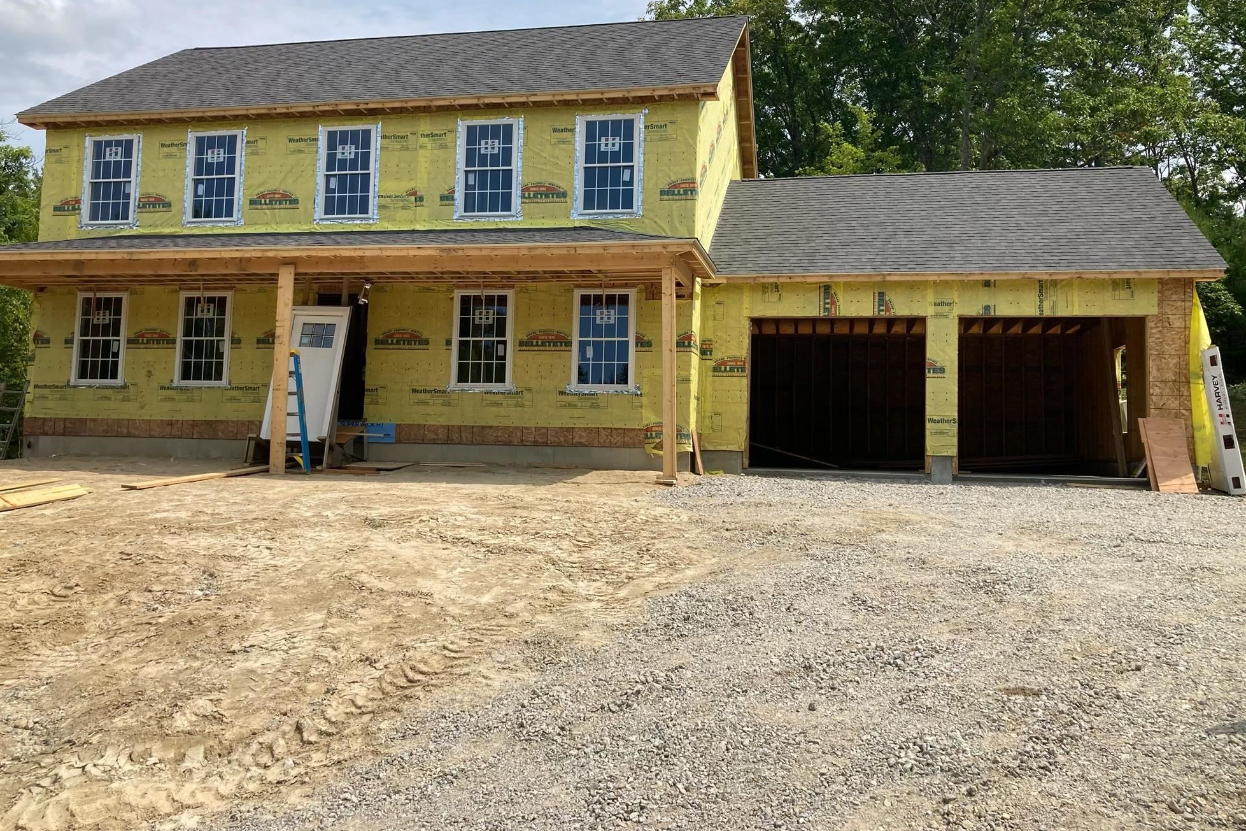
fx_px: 1038
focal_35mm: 30
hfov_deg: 61.9
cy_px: 363
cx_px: 615
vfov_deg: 43.5
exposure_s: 1/2525
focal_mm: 3.99
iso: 20
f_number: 1.8
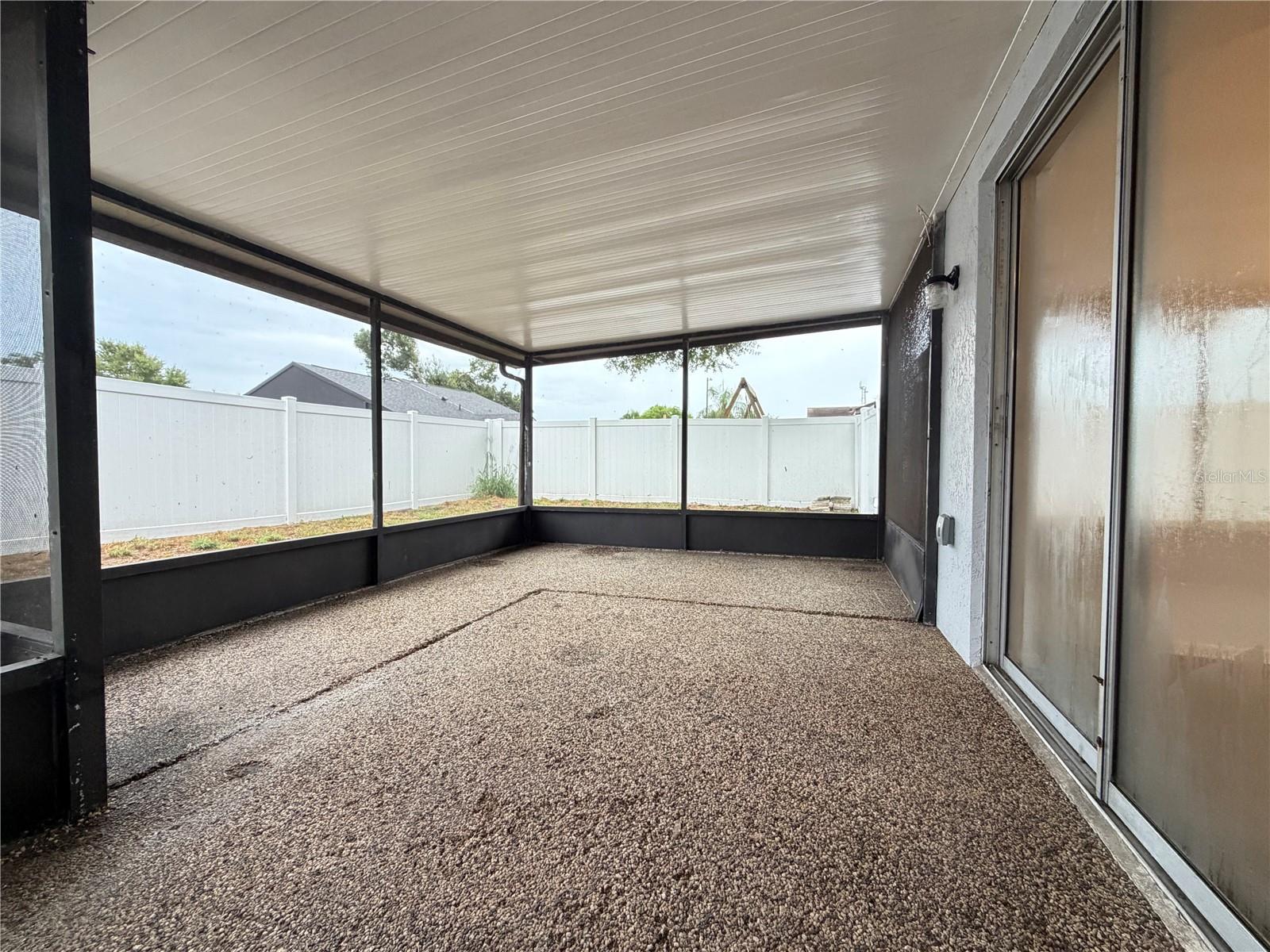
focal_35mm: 14
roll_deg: +0.2
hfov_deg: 102.1
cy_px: 476
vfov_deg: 85.7
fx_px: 514
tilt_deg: -2.0
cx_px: 635
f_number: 2.2
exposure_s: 1/98
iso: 320
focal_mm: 2.22
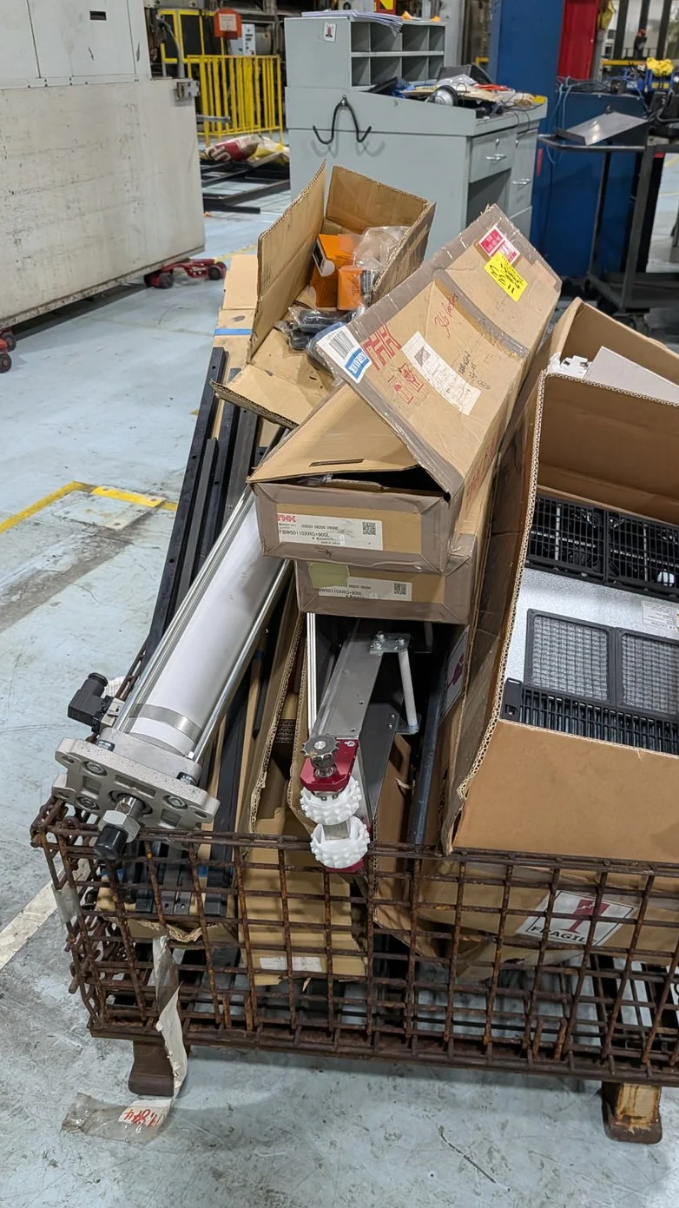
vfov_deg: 69.9
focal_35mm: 27
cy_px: 606
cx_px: 386
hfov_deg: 42.8
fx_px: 865
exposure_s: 1/253
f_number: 1.68
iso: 997
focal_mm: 6.9
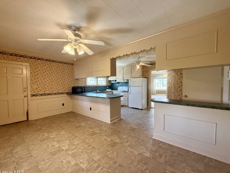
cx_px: 108
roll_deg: +0.4
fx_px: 100
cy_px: 88
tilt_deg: -1.8
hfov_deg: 98.0
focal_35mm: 15
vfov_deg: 81.8
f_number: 2.2
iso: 500
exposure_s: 1/120
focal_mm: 2.22
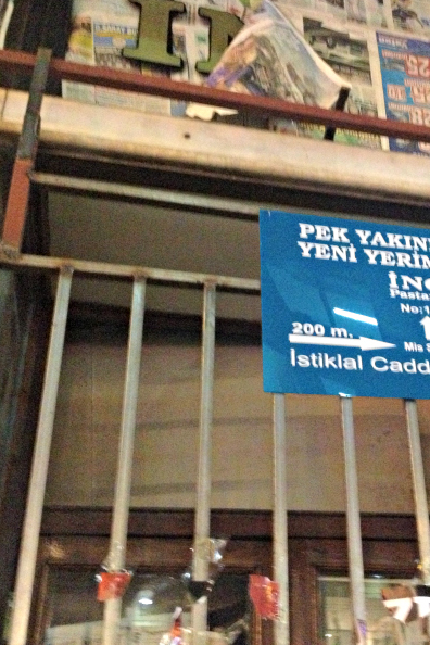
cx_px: 354
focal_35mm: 49
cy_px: 321
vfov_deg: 40.3
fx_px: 878
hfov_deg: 26.9
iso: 800
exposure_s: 1/15
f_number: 2.4
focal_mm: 4.28
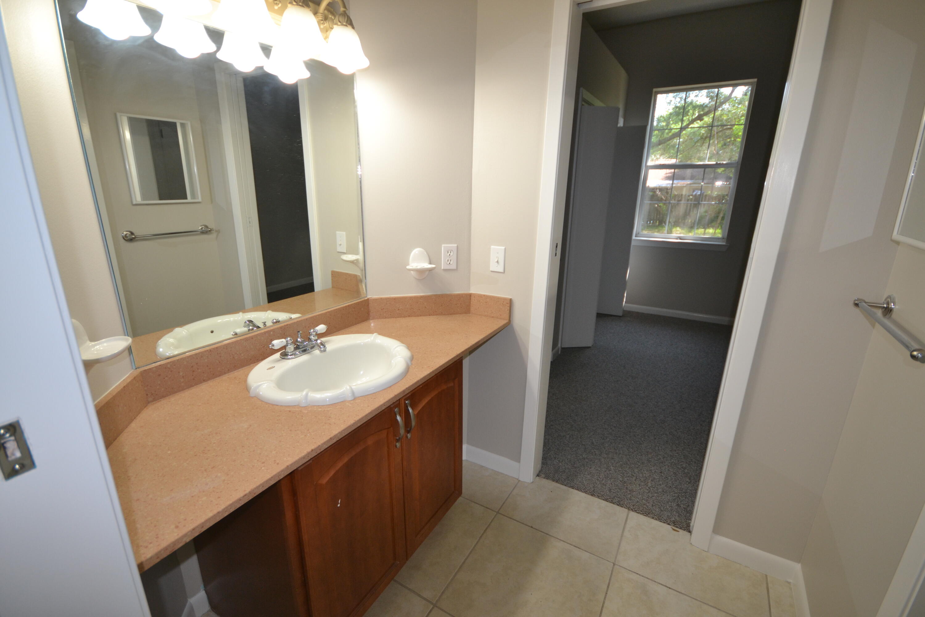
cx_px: 462
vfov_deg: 77.3
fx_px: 385
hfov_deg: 100.4
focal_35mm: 15
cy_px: 308
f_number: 4
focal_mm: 10
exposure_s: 1/125
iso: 360
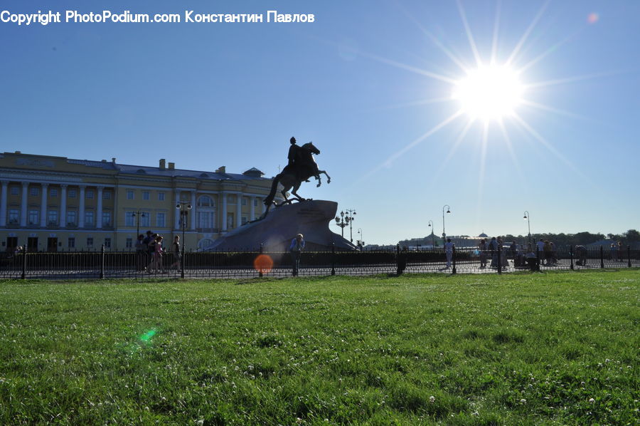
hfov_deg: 67.4
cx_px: 320
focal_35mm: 27
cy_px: 213
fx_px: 479
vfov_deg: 47.8
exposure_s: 1/160
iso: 200
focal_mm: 18
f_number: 22
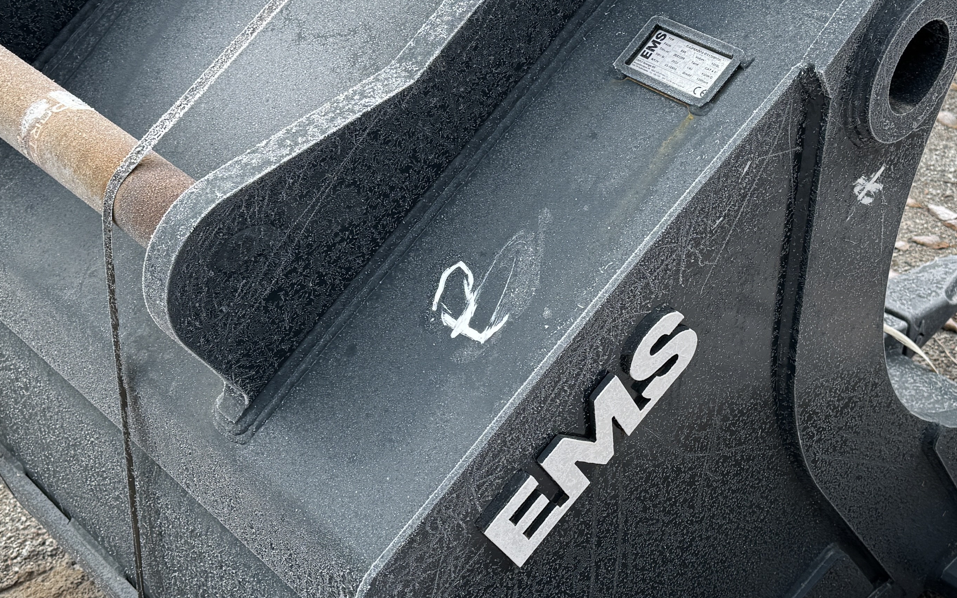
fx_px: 1382
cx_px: 474
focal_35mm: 53
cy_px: 306
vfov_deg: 24.4
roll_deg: -4.8
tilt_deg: -37.8
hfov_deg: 38.2
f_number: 1.78
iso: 64
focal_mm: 6.76
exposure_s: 1/196
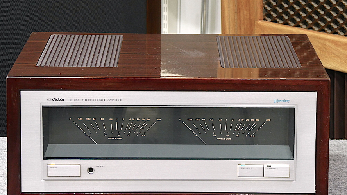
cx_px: 170
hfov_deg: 13.5
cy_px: 108
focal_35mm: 159
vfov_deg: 7.6
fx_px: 1463
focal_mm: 24.2
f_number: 5.3
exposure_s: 1/1.6
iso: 200
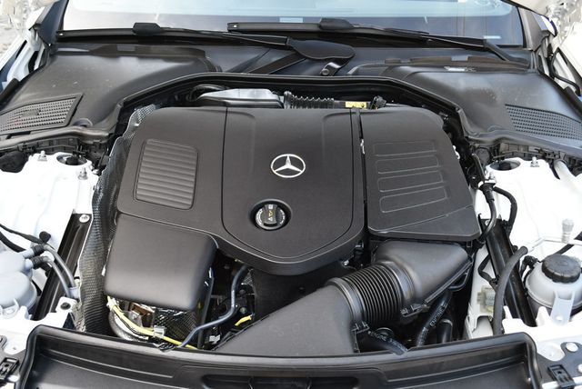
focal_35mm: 40
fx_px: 647
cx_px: 291
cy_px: 194
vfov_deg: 33.5
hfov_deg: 48.4
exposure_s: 1/250
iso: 400
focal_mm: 20
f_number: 4
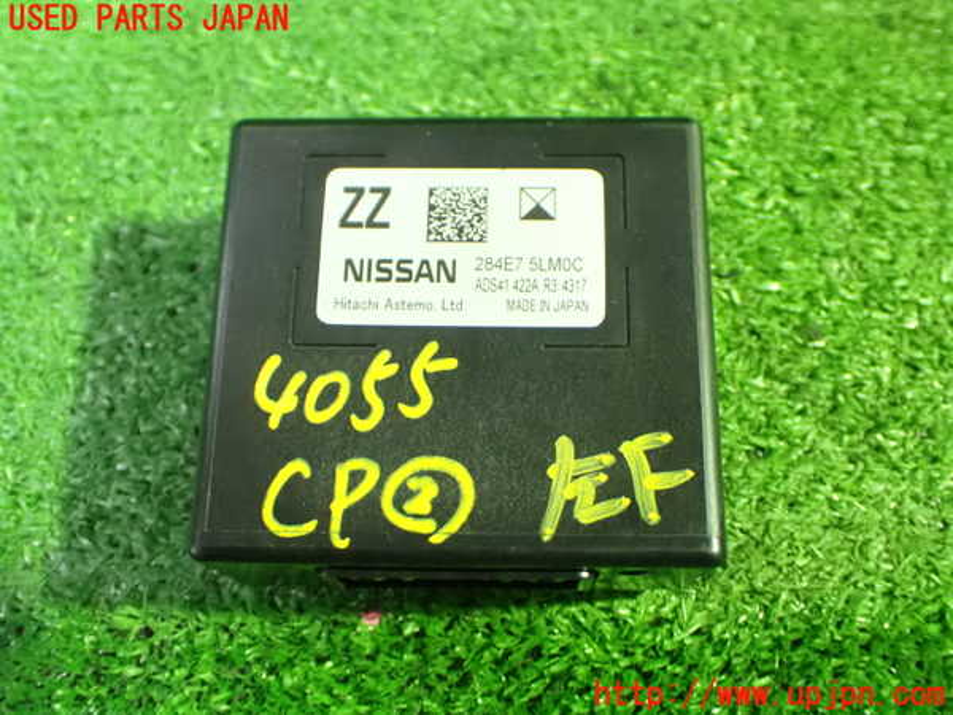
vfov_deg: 37.7
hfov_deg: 49.0
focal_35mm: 38
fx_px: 1046
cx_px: 476
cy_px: 358
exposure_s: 1/25
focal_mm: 6.83
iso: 1600
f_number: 2.7
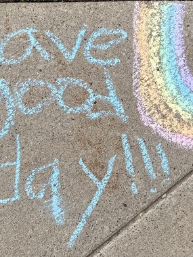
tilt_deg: -75.1
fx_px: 520
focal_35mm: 70
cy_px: 72
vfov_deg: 27.5
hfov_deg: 20.8
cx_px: 153
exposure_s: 1/4115
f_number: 1.5
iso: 50
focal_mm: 5.7
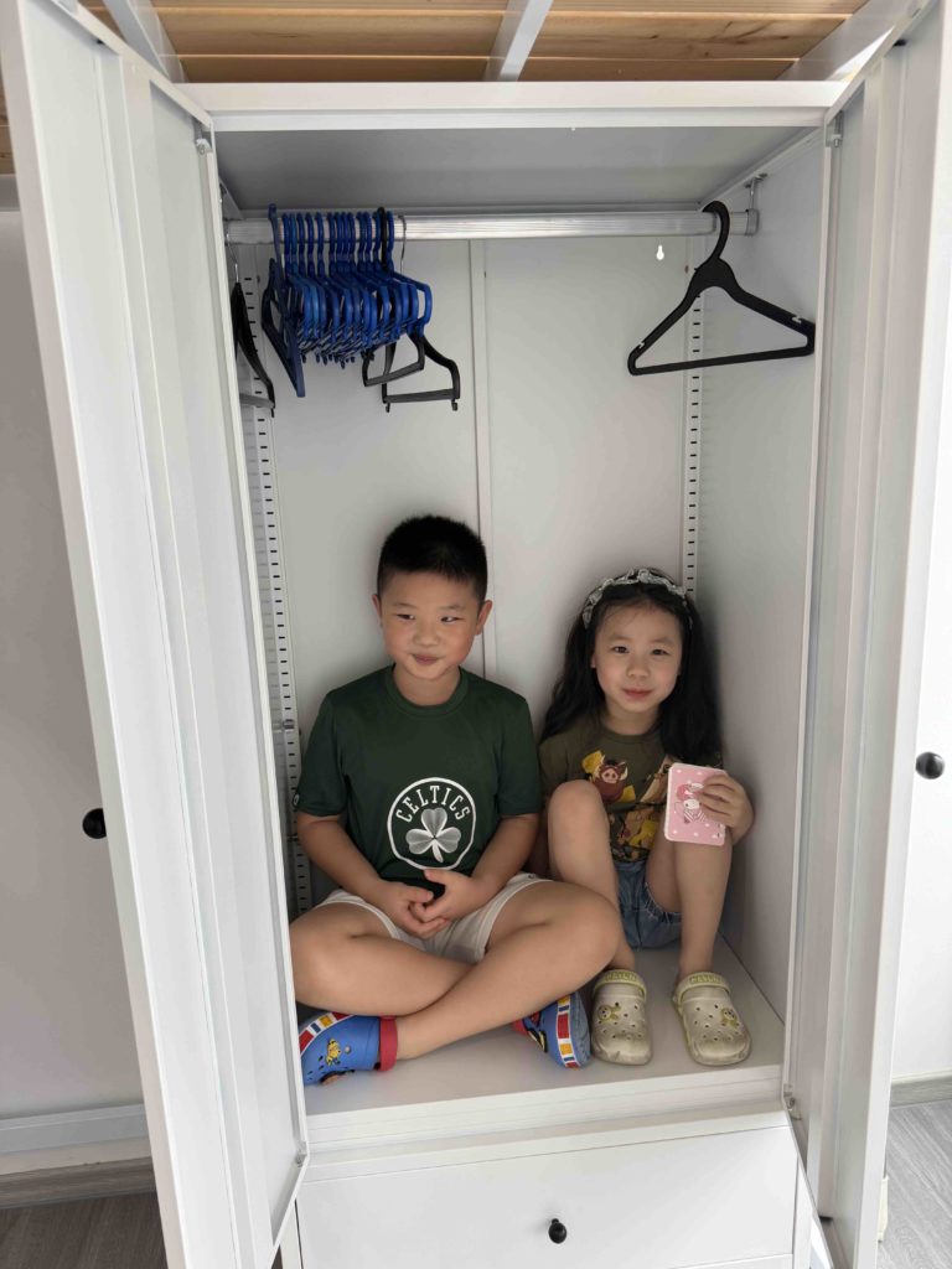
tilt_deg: -11.9
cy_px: 634
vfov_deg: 71.6
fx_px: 880
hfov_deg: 56.8
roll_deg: +2.4
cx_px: 476
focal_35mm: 24
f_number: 1.78
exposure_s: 1/121
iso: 125
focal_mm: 6.76
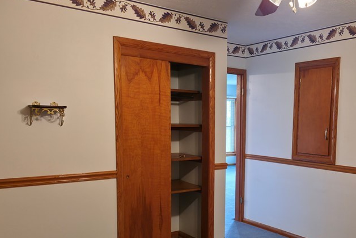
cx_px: 249
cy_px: 161
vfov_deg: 33.9
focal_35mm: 39
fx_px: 386
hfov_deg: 48.4
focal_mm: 6.3
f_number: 1.7
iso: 200
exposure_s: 1/40
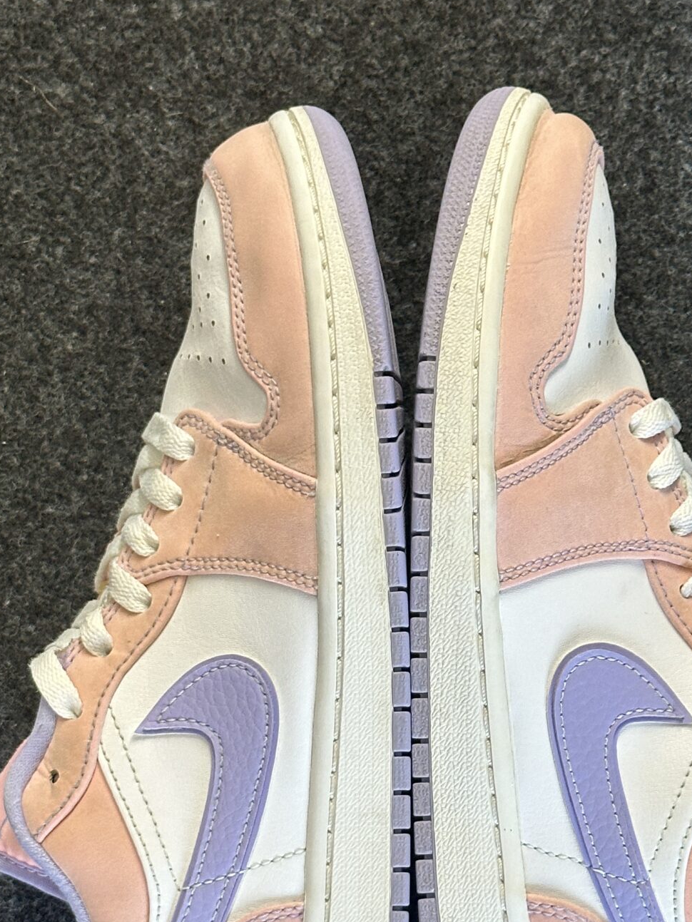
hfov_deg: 15.6
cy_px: 657
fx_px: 2532
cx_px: 417
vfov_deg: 20.5
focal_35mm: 95
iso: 160
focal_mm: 6.86
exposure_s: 1/50
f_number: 1.78
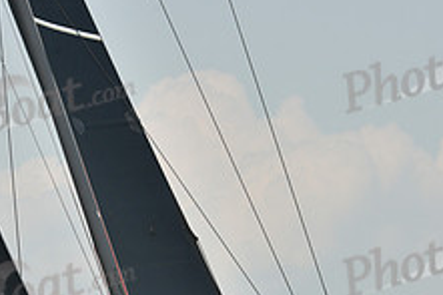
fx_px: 5324
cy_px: 378
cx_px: 241
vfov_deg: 3.2
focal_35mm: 433
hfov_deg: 4.8
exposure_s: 1/800
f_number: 9
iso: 250
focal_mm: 165
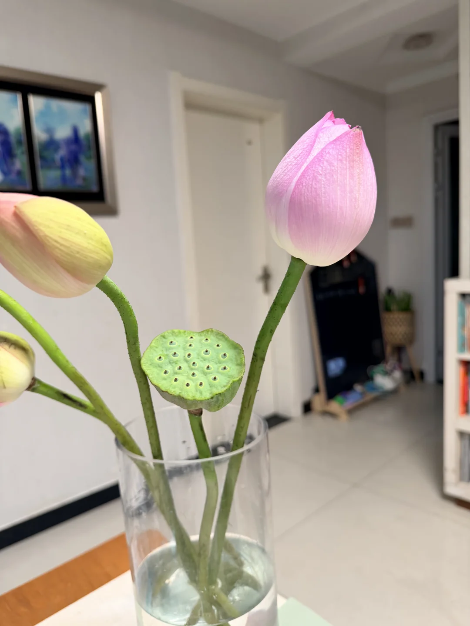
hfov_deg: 56.8
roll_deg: +3.8
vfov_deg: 71.6
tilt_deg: -8.5
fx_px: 434
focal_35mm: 24
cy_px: 313
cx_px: 235
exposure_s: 1/121
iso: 200
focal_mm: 6.76
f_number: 1.78
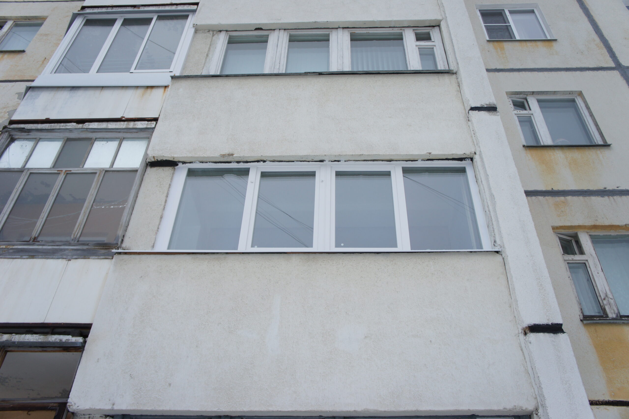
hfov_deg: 59.5
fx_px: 550
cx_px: 314
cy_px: 210
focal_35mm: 32
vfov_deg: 41.7
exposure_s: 1/800
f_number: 4
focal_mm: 21
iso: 200
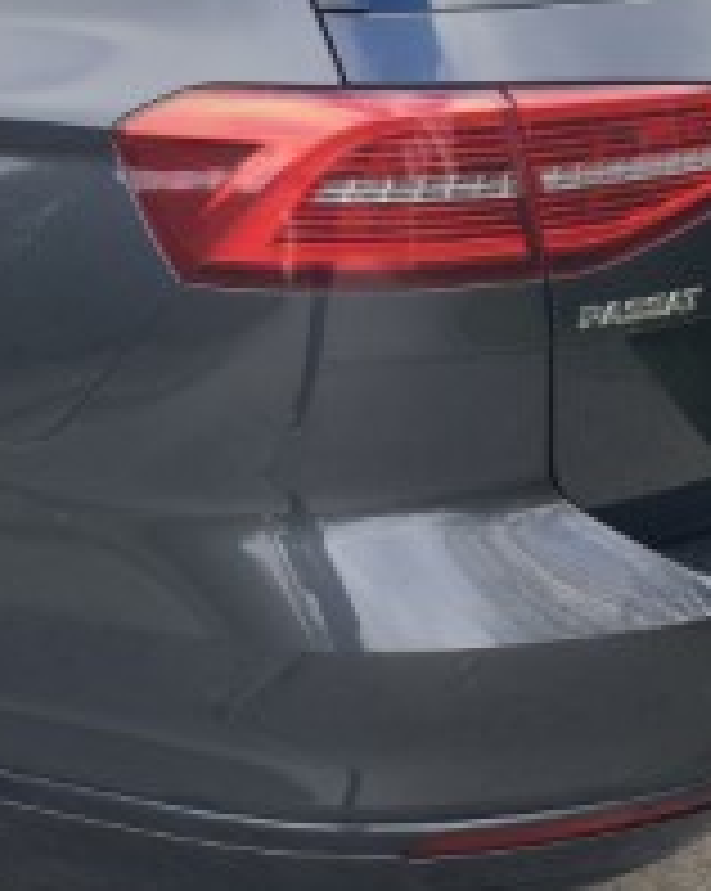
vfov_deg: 23.2
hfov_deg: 17.8
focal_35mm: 82
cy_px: 297
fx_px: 2160
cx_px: -130
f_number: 2.4
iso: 50
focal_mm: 4.3
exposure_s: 1/156
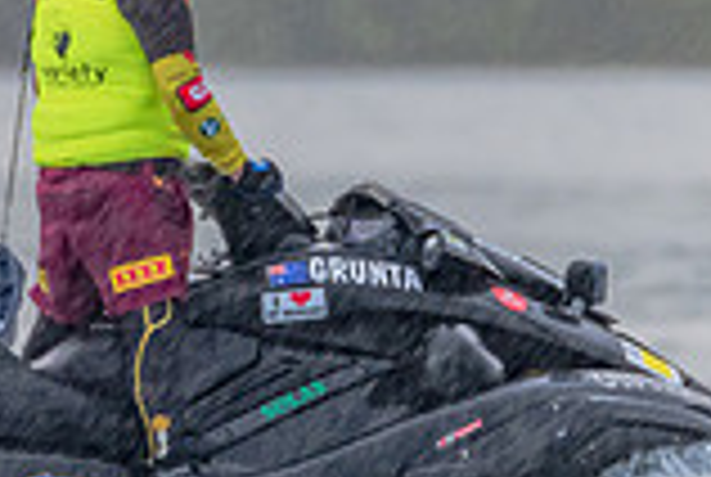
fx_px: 50833
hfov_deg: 0.8
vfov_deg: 0.5
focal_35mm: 2569
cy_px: 111
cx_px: 298
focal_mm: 600
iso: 800
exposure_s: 1/250
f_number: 6.3
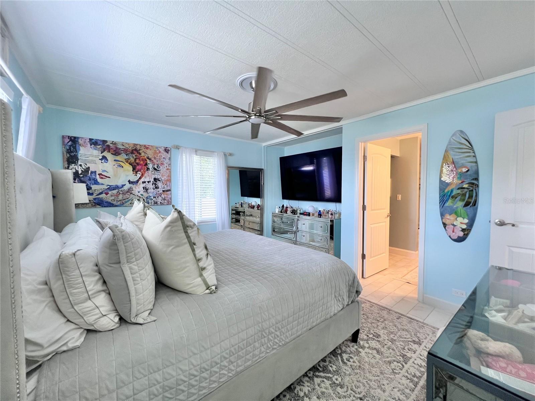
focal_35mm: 13
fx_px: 201
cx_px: 268
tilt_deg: -1.4
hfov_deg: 106.2
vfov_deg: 89.9
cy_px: 200
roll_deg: +0.1
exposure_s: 1/120
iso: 200
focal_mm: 1.57
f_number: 1.8
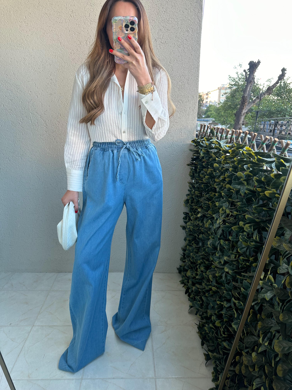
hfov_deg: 56.8
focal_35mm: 24
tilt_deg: -45.6
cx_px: 146
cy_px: 195
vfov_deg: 71.6
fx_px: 270
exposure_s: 1/121
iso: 80
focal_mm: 6.86
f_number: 1.78
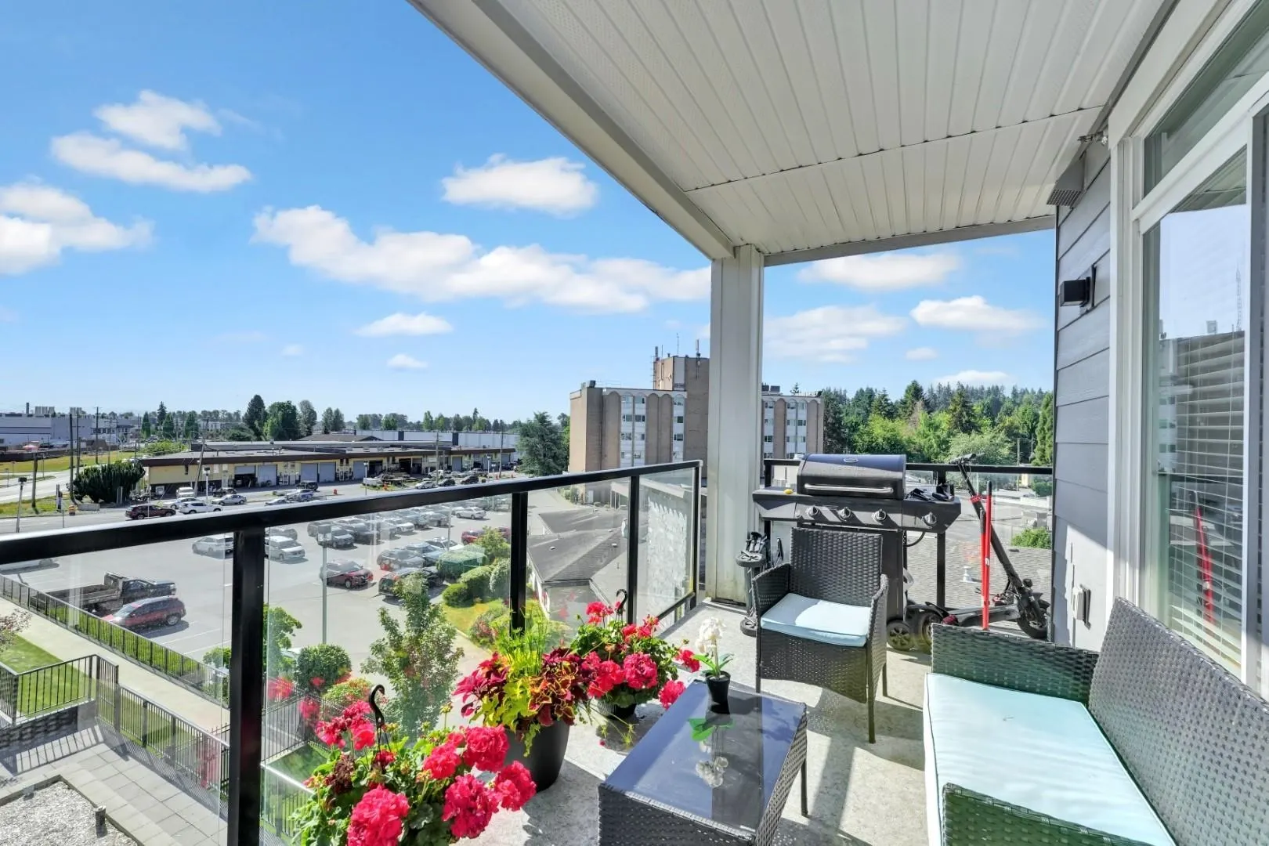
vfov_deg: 77.0
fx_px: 532
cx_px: 634
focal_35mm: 15
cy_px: 423
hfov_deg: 100.0
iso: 400
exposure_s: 1/1250
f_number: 8
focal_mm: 15.1
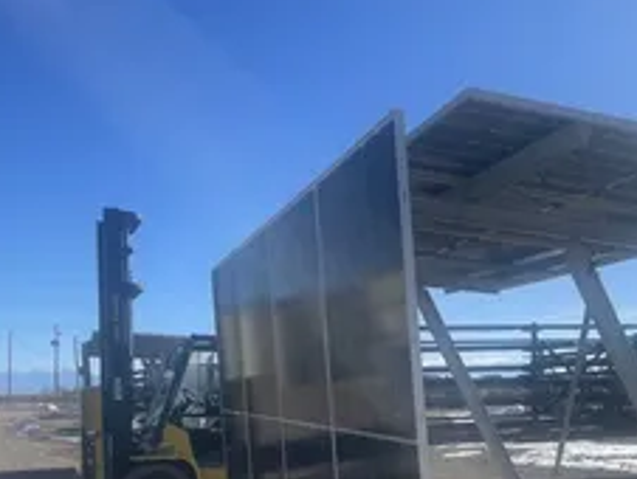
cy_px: 389
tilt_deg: -2.4
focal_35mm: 46
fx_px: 847
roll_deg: +0.2
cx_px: 423
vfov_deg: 30.7
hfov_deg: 40.7
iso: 32
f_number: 1.6
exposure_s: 1/3610
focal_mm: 4.2
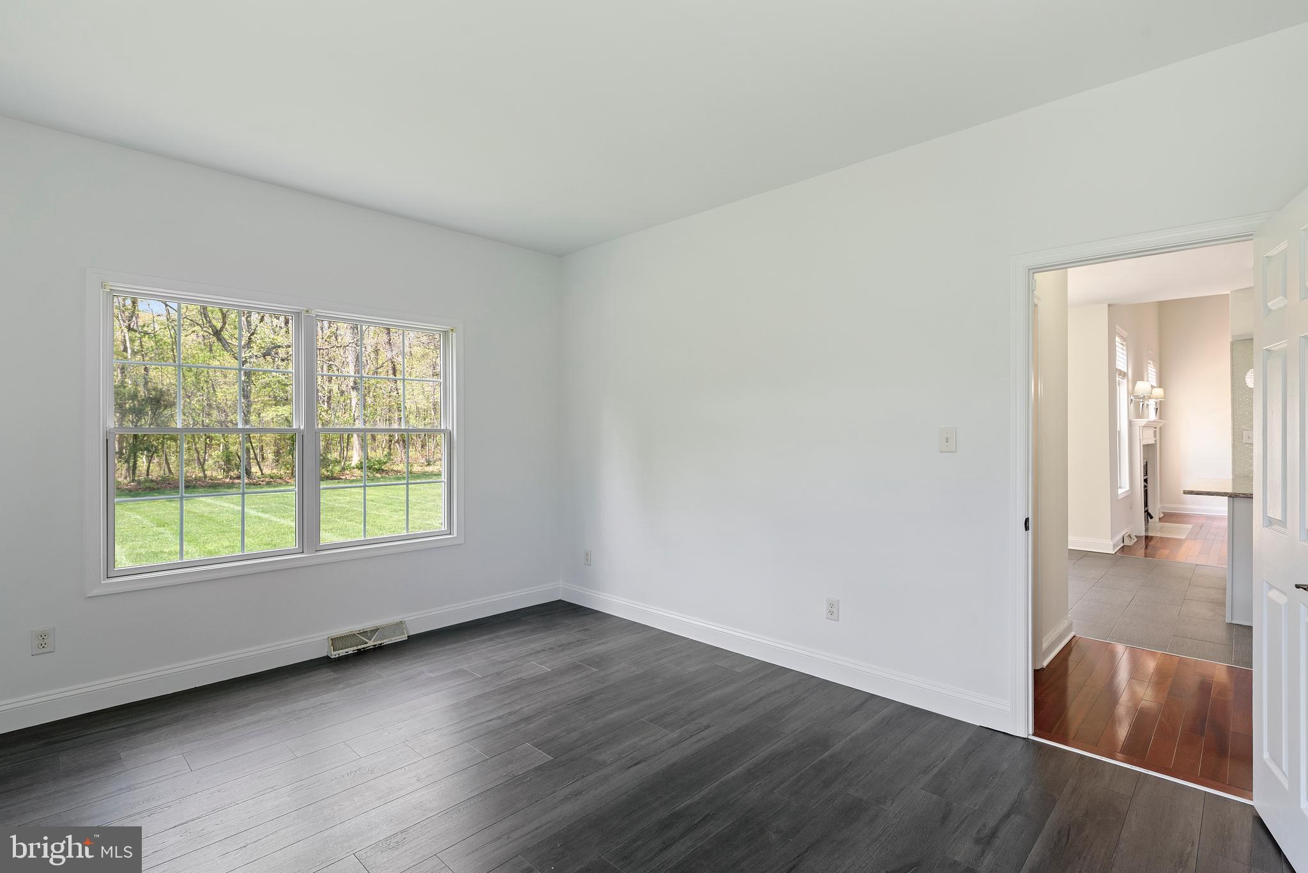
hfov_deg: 93.3
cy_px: 436
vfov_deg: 70.5
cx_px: 654
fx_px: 618
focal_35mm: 17
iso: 400
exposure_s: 1/30
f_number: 8
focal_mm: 17
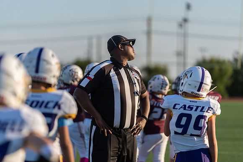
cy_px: 81
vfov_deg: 6.9
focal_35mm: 200
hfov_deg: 10.3
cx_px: 122
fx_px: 1350
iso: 125
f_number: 2.8
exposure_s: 1/1250
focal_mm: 200
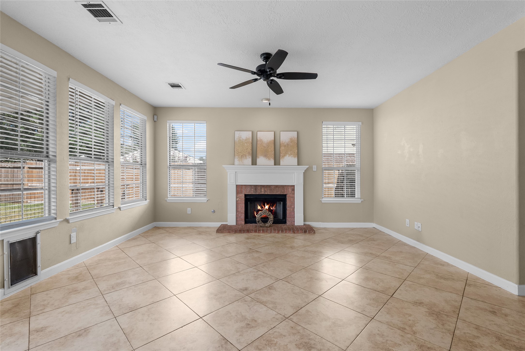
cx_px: 262
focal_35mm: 16
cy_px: 176
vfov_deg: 73.8
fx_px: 233
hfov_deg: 96.7
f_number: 8
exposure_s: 1/40
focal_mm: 16
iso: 1000
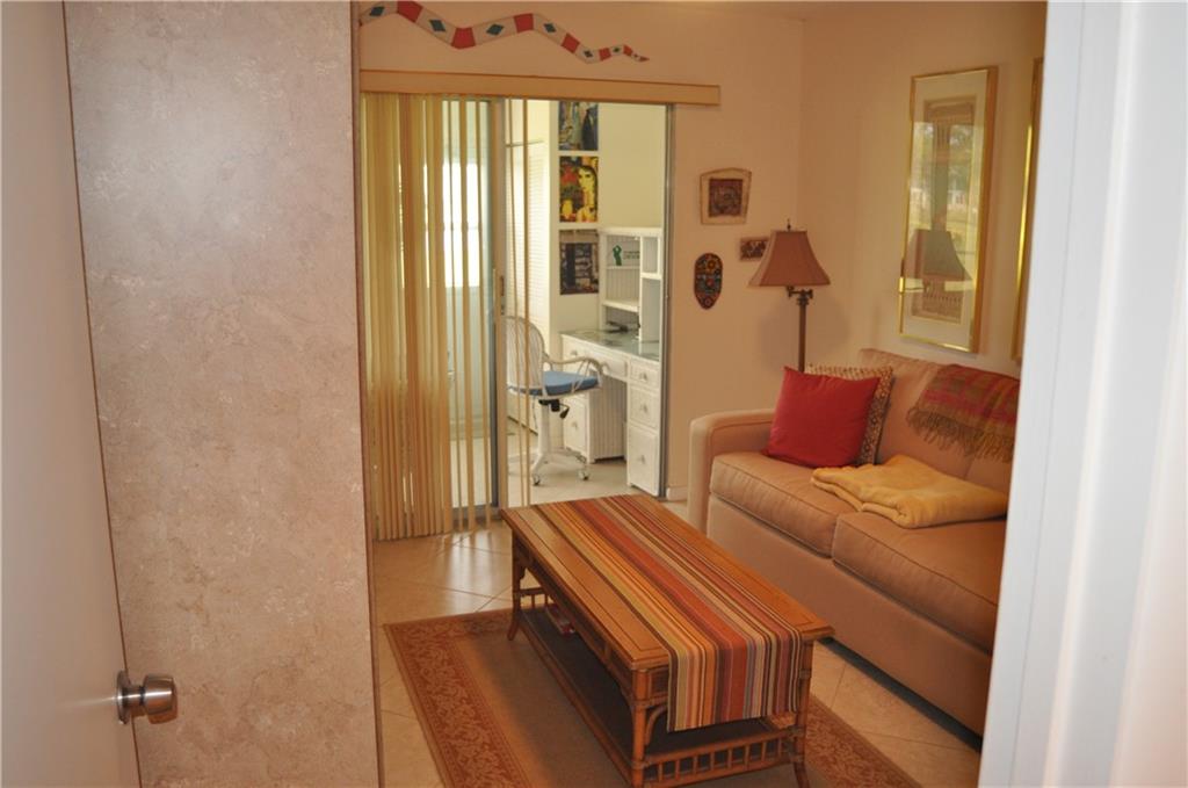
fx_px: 988
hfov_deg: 62.0
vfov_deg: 43.5
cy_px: 394
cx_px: 594
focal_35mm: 30
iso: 800
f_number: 3.5
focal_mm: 20
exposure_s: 1/60
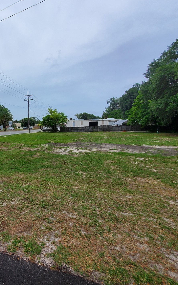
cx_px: 16
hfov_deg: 52.0
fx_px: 155
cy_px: 130
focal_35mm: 20
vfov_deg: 84.9
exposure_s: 1/1755
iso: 50
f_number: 2.2
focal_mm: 1.8
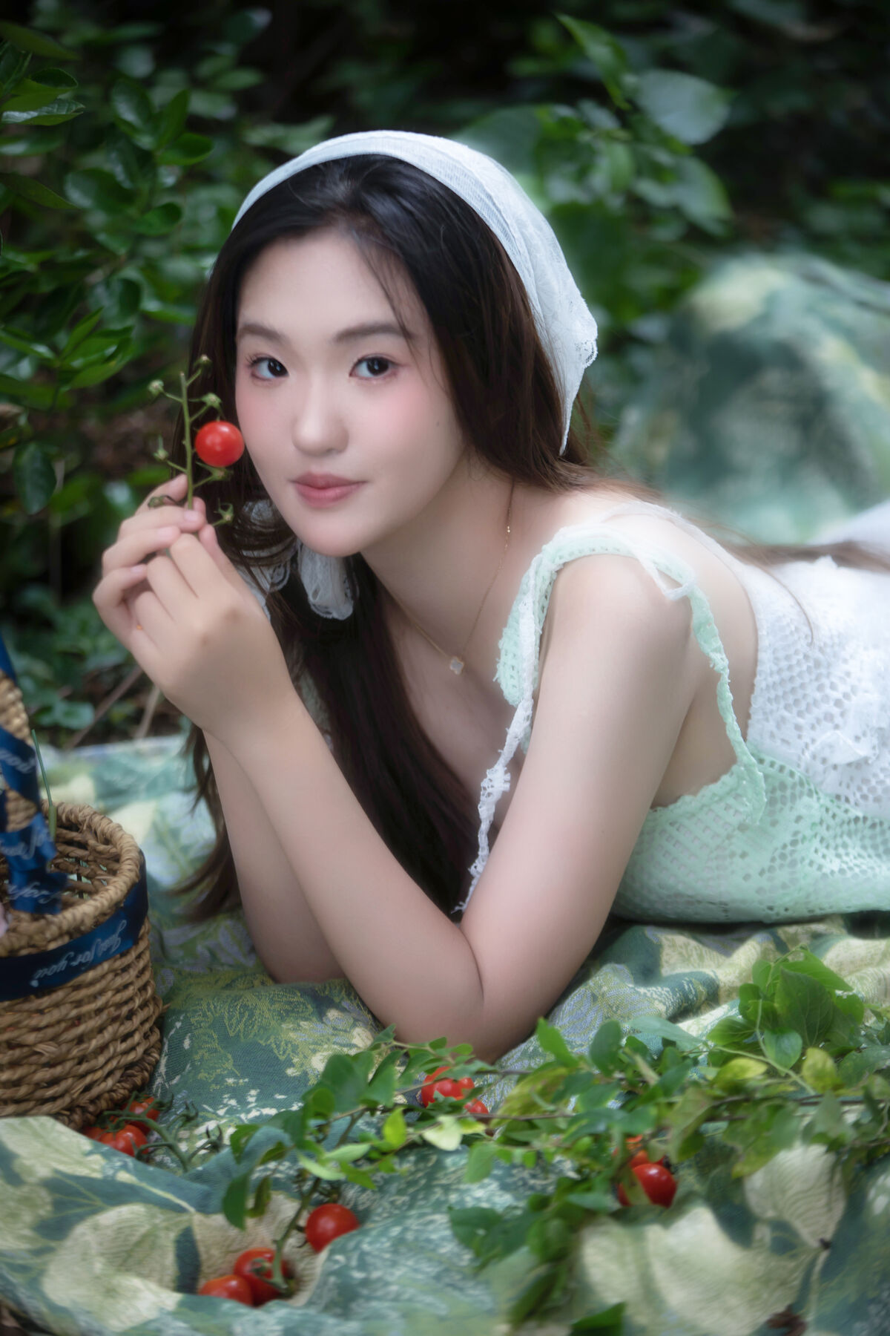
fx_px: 4598
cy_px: 668
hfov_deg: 11.1
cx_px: 445
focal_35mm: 124
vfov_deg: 16.5
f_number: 2.8
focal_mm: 125
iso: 200
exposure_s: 1/100
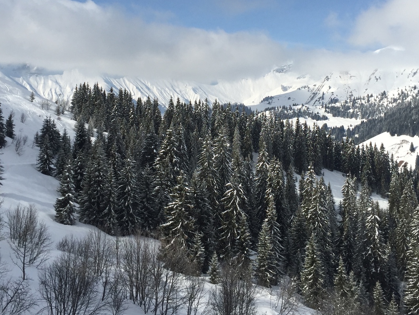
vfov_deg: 32.2
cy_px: 77
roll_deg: +1.5
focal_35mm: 44
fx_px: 533
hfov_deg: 42.9
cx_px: 215
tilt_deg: -3.2
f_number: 2.2
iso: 32
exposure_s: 1/3968
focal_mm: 4.15
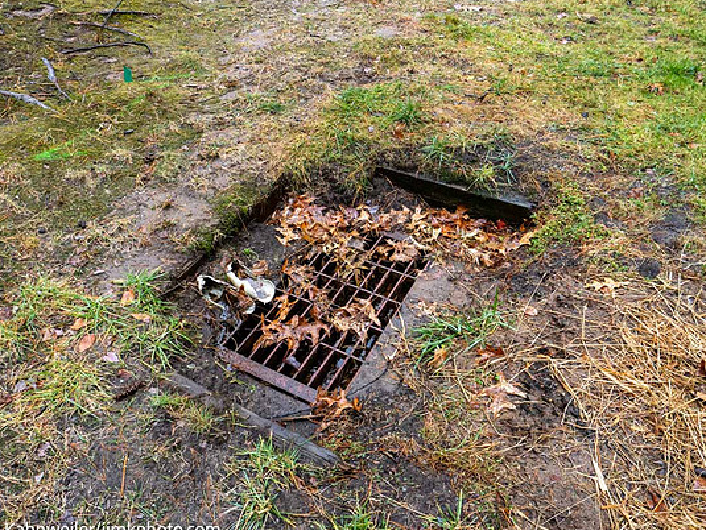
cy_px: 260
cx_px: 337
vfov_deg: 53.1
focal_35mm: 26
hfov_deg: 67.2
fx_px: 531
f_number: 5.6
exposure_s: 1/125
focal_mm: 12
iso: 2000
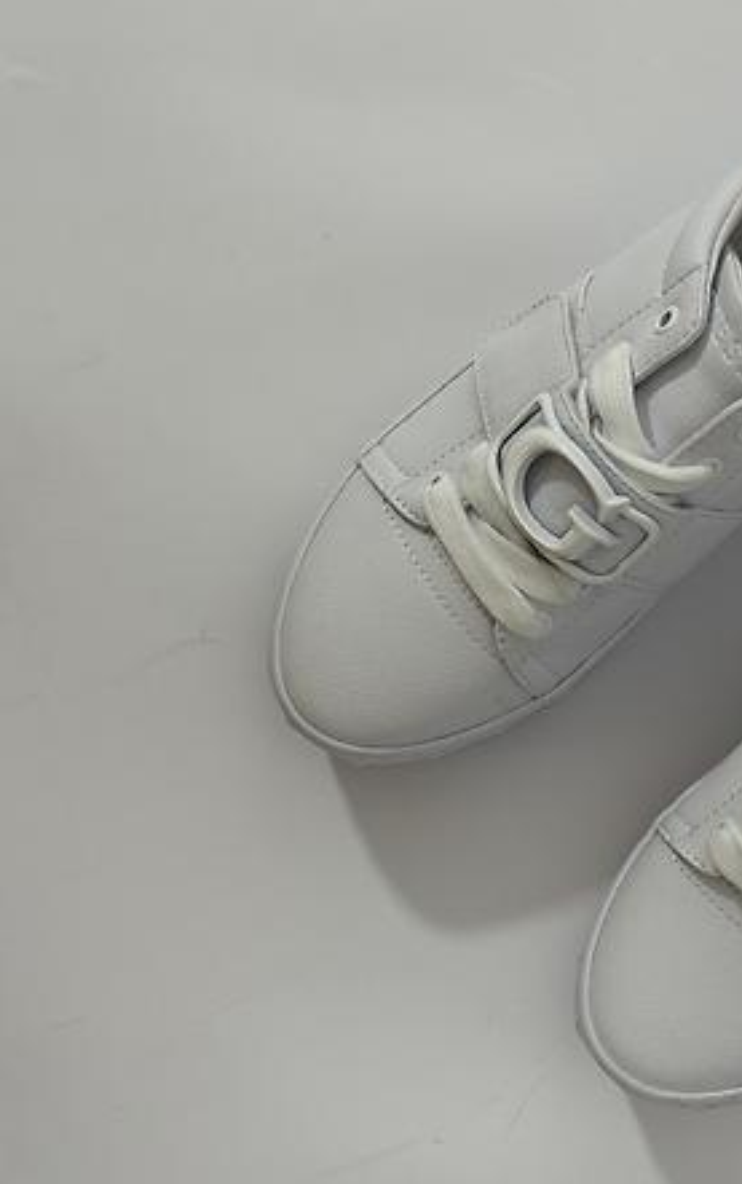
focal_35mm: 69
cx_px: 755
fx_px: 2228
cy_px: 589
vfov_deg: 29.8
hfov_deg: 18.4
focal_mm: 6.76
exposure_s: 1/100
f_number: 1.78
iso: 64
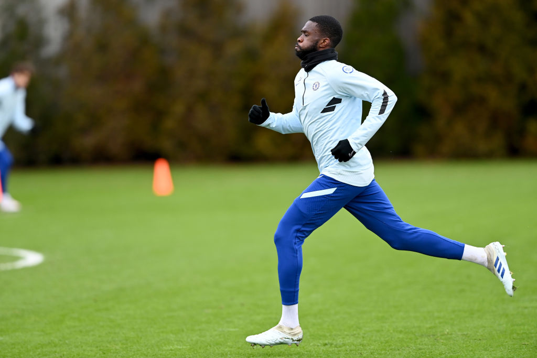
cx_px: 268
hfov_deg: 5.2
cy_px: 179
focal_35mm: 400
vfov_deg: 3.4
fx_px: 5967
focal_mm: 400
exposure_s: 1/2000
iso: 1250
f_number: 3.5
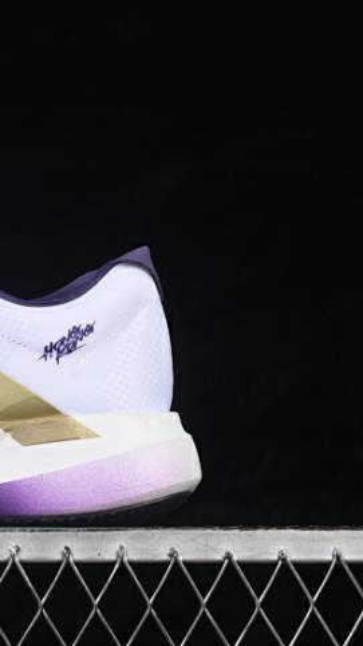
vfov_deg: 18.0
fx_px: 2037
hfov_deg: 10.0
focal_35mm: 119
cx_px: -111
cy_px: 324
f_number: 8
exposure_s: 1/80
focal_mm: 50
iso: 160
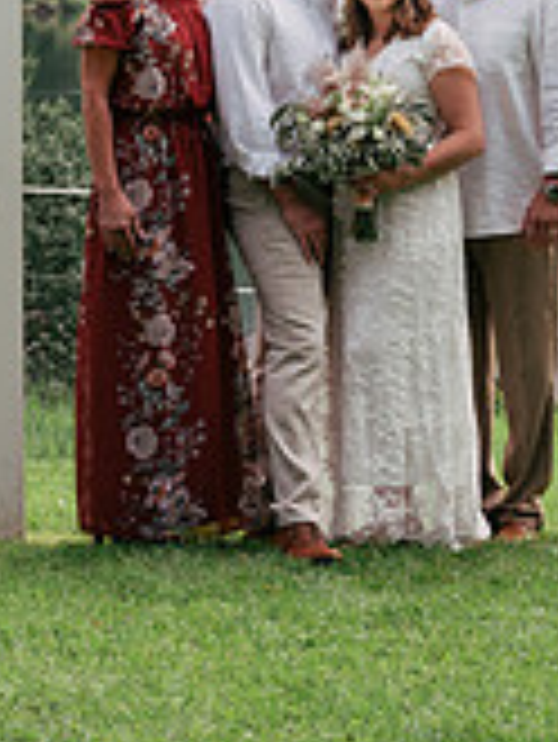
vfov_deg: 10.6
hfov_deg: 8.1
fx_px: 3928
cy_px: -198
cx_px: 358
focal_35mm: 183
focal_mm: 70
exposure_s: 1/250
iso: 500
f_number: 10
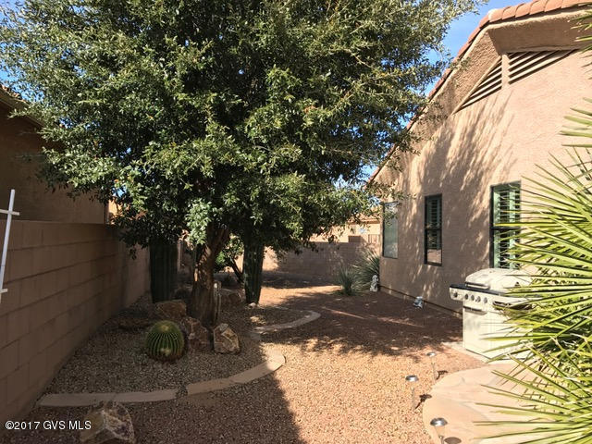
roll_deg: -1.9
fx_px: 479
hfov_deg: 63.4
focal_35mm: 28
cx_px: 296
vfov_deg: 49.7
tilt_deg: +3.3
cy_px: 222
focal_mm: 3.99
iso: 20
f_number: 1.8
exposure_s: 1/997
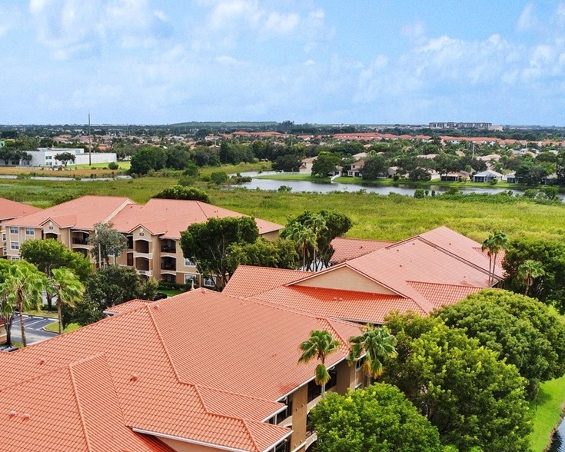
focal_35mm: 51
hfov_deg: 36.1
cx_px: 173
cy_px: 376
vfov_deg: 28.9
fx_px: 853
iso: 110
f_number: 2.8
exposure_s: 1/640
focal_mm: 12.29
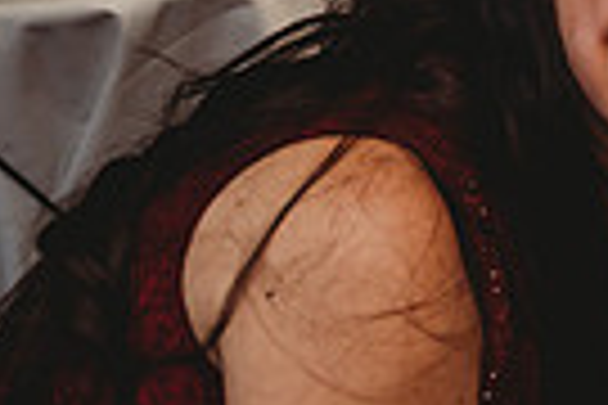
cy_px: 104
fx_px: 2364
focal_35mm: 140
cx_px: 1284
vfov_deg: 9.8
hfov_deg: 12.6
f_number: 2.8
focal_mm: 32.5
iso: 1100
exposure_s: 1/160
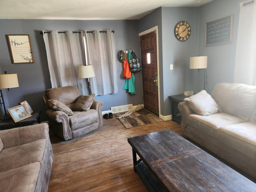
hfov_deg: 73.9
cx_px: 128
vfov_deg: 58.9
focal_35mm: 23
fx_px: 170
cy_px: 96
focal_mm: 5.4
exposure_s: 1/60
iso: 500
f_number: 1.8
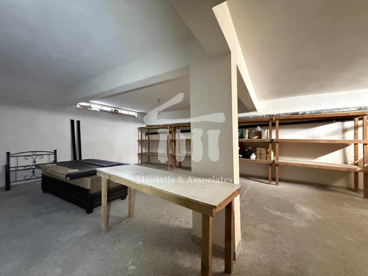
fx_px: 149
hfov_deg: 102.1
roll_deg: -1.0
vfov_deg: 85.7
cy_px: 138
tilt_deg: -1.1
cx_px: 184
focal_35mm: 14
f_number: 2.2
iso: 1250
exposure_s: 1/60
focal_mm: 2.22
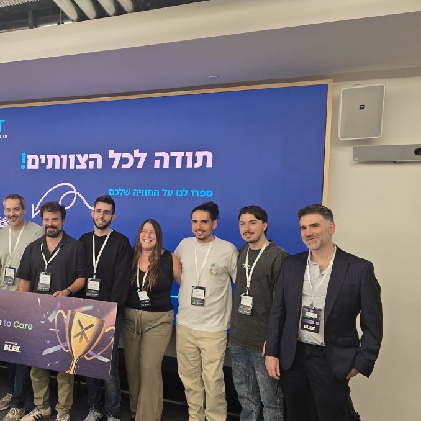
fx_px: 413
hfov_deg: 52.0
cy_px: 218
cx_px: 112
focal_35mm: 30
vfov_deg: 54.0
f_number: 1.7
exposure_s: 1/60
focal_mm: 6.3
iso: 64
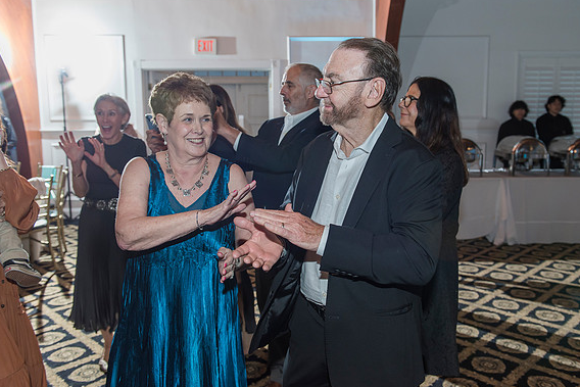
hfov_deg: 60.2
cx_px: 318
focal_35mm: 31
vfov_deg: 42.3
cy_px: 175
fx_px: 500
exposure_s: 1/125
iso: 500
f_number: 4
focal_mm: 28
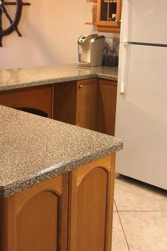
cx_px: 89
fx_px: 383
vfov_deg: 36.1
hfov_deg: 24.6
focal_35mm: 55
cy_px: 97
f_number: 1.8
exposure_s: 1/24
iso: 40
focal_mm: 3.99
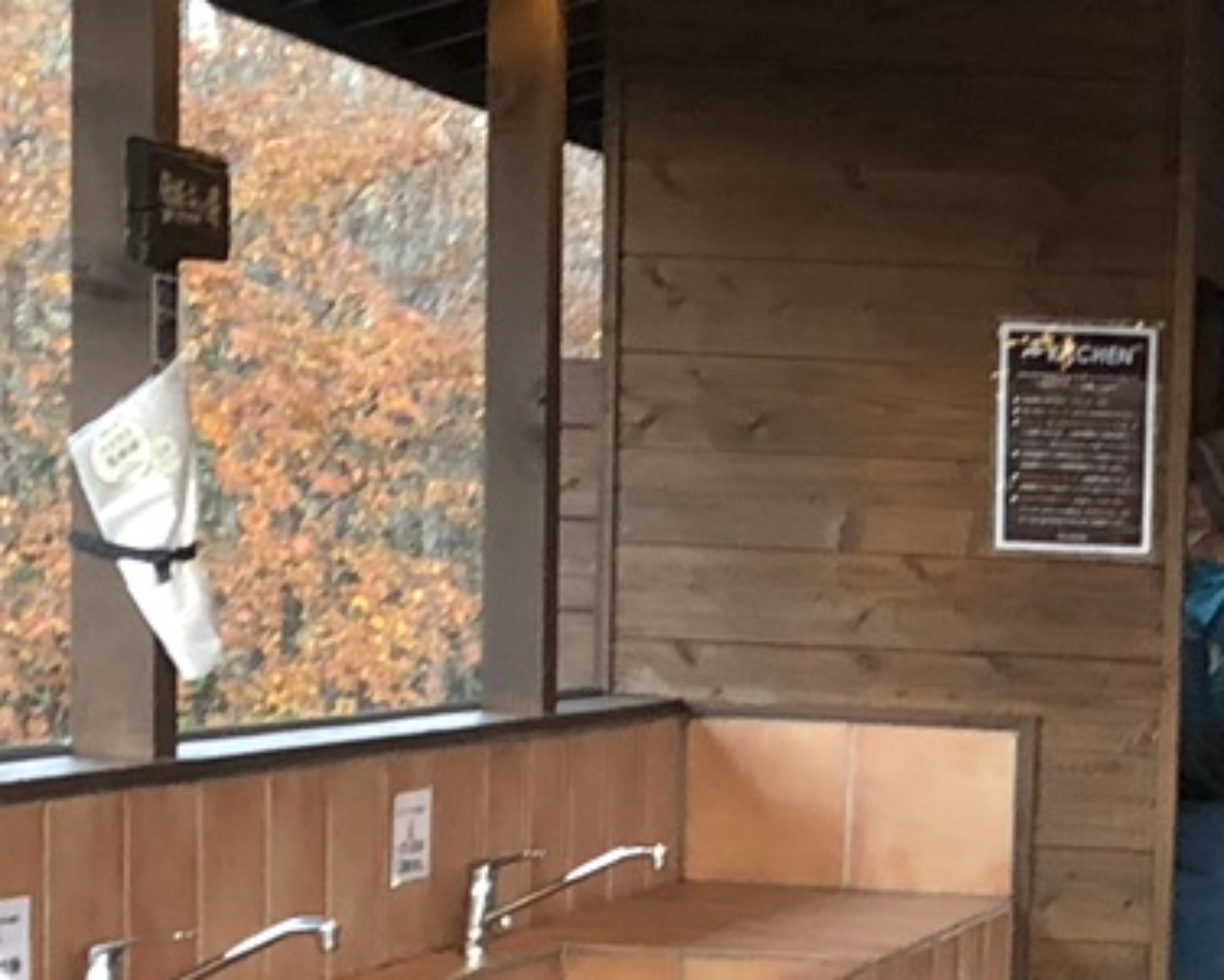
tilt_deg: -5.1
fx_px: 5399
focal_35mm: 149
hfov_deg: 12.8
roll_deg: -0.8
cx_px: 1185
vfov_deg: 10.1
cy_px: 1319
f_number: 1.8
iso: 40
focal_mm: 3.99
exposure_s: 1/17
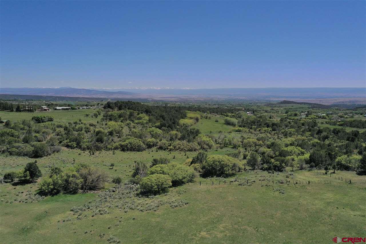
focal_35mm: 28
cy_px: 122
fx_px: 285
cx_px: 183
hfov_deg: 65.5
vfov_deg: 46.4
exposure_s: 1/1250
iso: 100
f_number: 7.1
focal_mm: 10.26
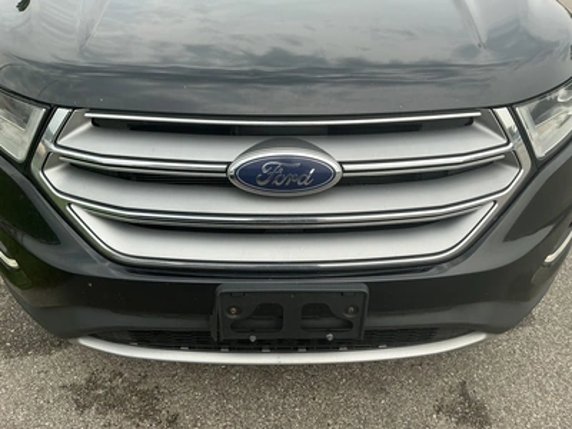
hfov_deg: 63.4
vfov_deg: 49.7
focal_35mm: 28
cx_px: 286
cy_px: 214
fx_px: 463
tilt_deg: -32.3
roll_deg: -1.1
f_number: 1.8
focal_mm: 3
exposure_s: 1/435
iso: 25
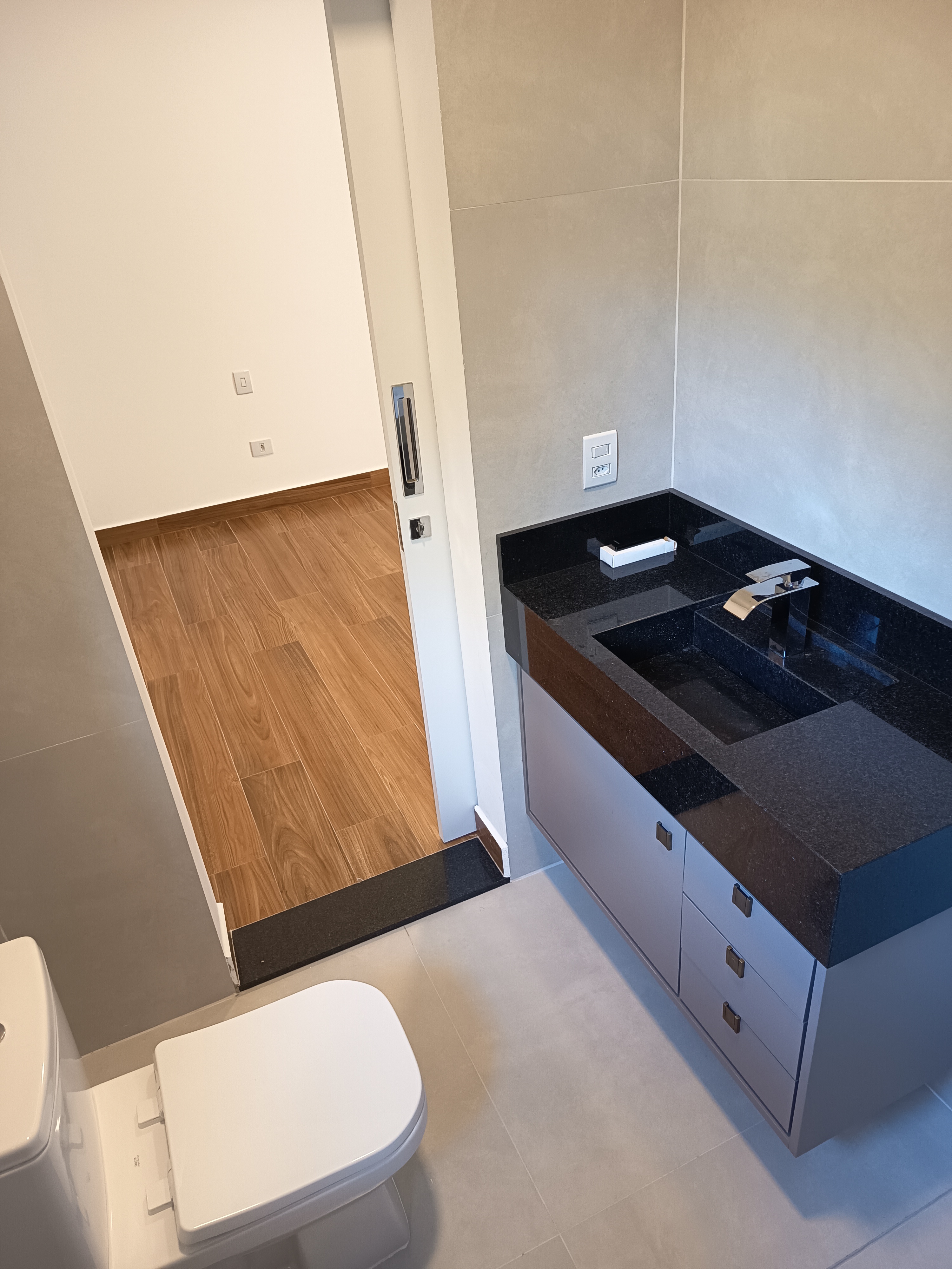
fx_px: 880
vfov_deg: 71.6
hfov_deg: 56.8
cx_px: 476
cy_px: 634
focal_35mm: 24
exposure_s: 1/24
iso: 556
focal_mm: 5.24
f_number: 1.7
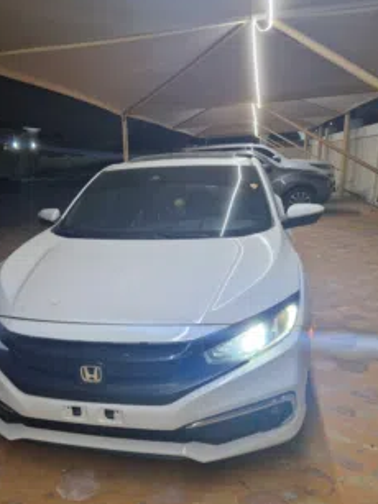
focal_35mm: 30
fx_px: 437
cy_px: 305
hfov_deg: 46.5
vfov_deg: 59.4
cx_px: 150
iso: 320
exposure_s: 1/100
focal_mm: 5.4
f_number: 1.8
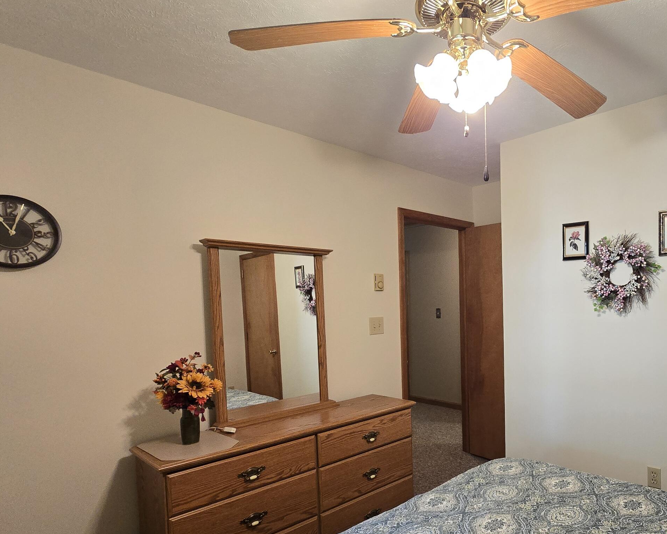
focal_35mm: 20
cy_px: 325
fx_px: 395
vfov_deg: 67.3
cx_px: 472
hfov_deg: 76.4
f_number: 2.2
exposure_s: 1/60
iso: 320
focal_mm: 2.2
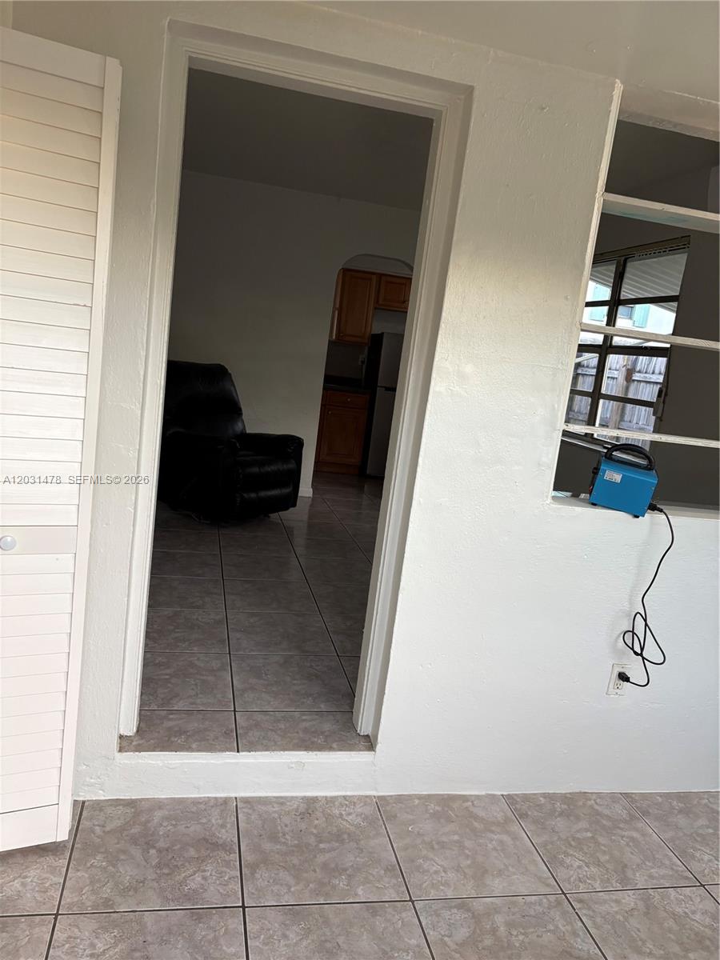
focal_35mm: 26
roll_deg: -7.1
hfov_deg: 53.1
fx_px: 721
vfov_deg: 67.3
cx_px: 360
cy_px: 480
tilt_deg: -9.3
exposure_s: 1/82
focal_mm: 5.96
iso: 125
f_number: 1.6
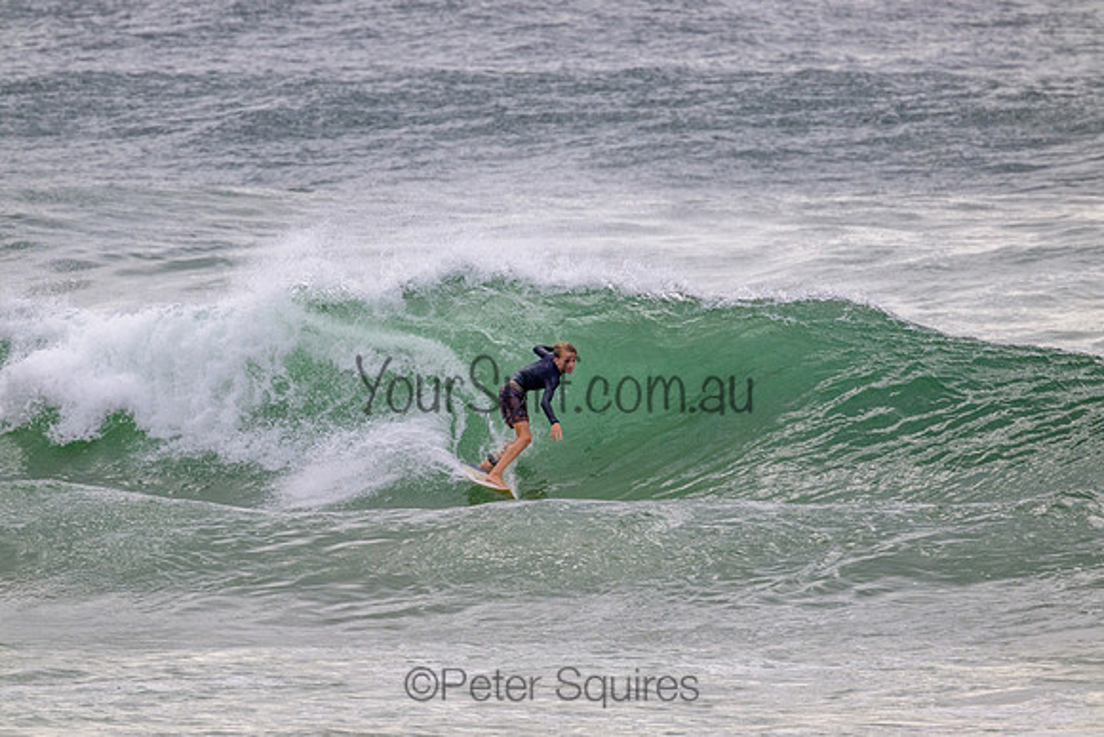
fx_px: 24538
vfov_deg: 1.7
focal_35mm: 800
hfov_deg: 2.6
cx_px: 552
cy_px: 368
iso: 1600
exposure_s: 1/2000
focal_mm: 800
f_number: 11
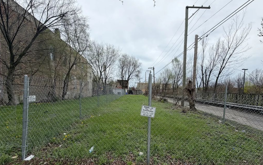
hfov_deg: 101.5
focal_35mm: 15
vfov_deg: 74.1
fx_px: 108
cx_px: 131
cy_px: 98
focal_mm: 2.22
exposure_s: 1/770
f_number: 2.2
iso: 32
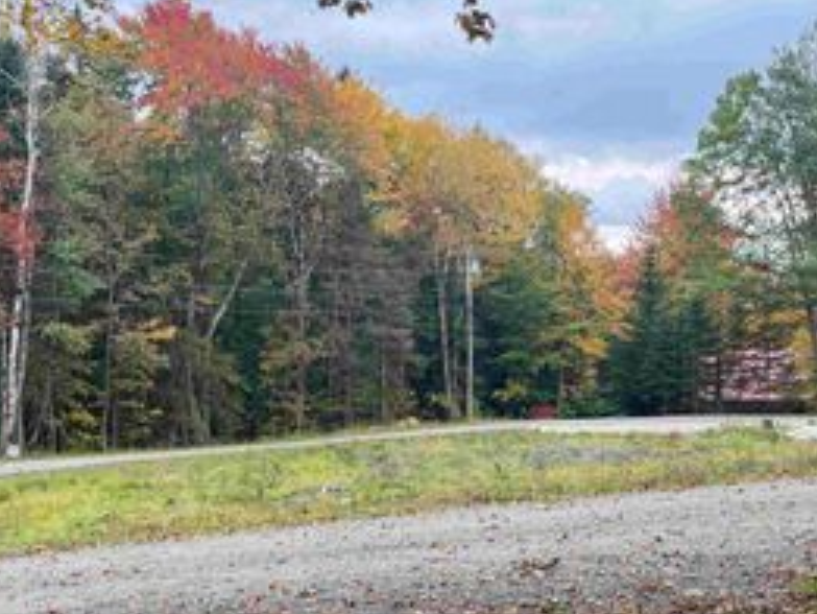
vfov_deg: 31.2
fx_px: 1086
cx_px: 351
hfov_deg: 41.1
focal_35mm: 46
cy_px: 428
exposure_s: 1/689
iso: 100
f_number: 1.78
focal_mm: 6.76
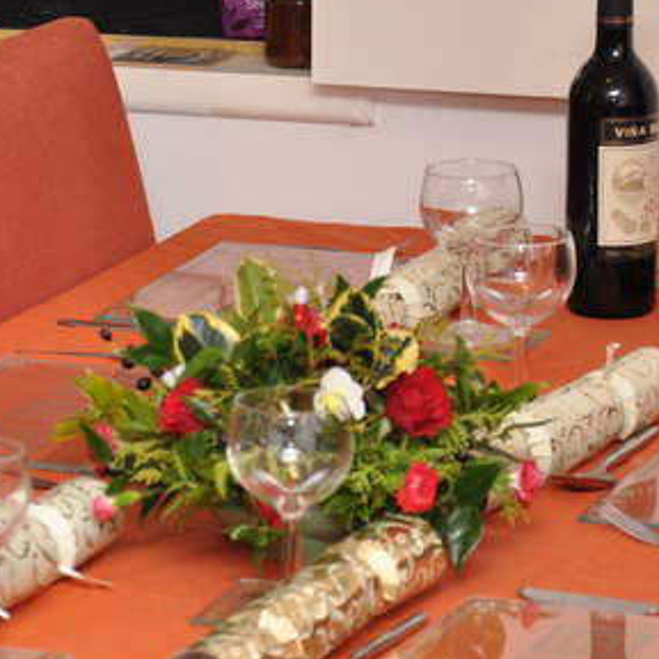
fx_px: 4565
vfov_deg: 8.3
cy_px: 278
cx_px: 149
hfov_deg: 8.2
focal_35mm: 212
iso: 640
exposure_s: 1/60
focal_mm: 75
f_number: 5.3
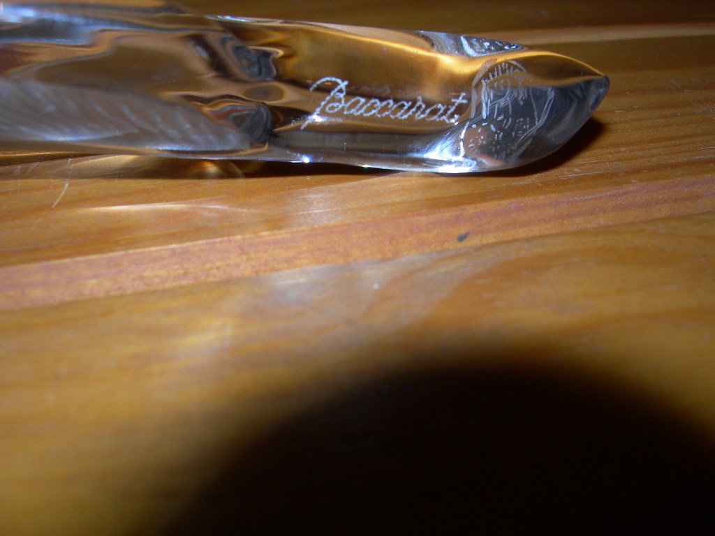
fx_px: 785
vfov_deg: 37.7
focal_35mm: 38
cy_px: 268
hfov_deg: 49.0
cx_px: 358
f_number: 4.8
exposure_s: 1/60.1
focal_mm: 7.8
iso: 50
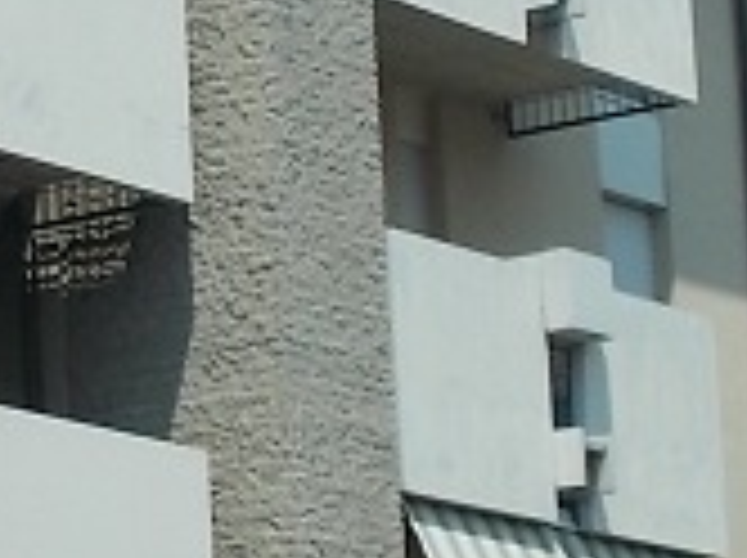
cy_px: 171
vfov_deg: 6.1
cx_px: -207
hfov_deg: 8.1
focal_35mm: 241
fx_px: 5193
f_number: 11.3
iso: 80
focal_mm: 9
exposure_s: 1/100
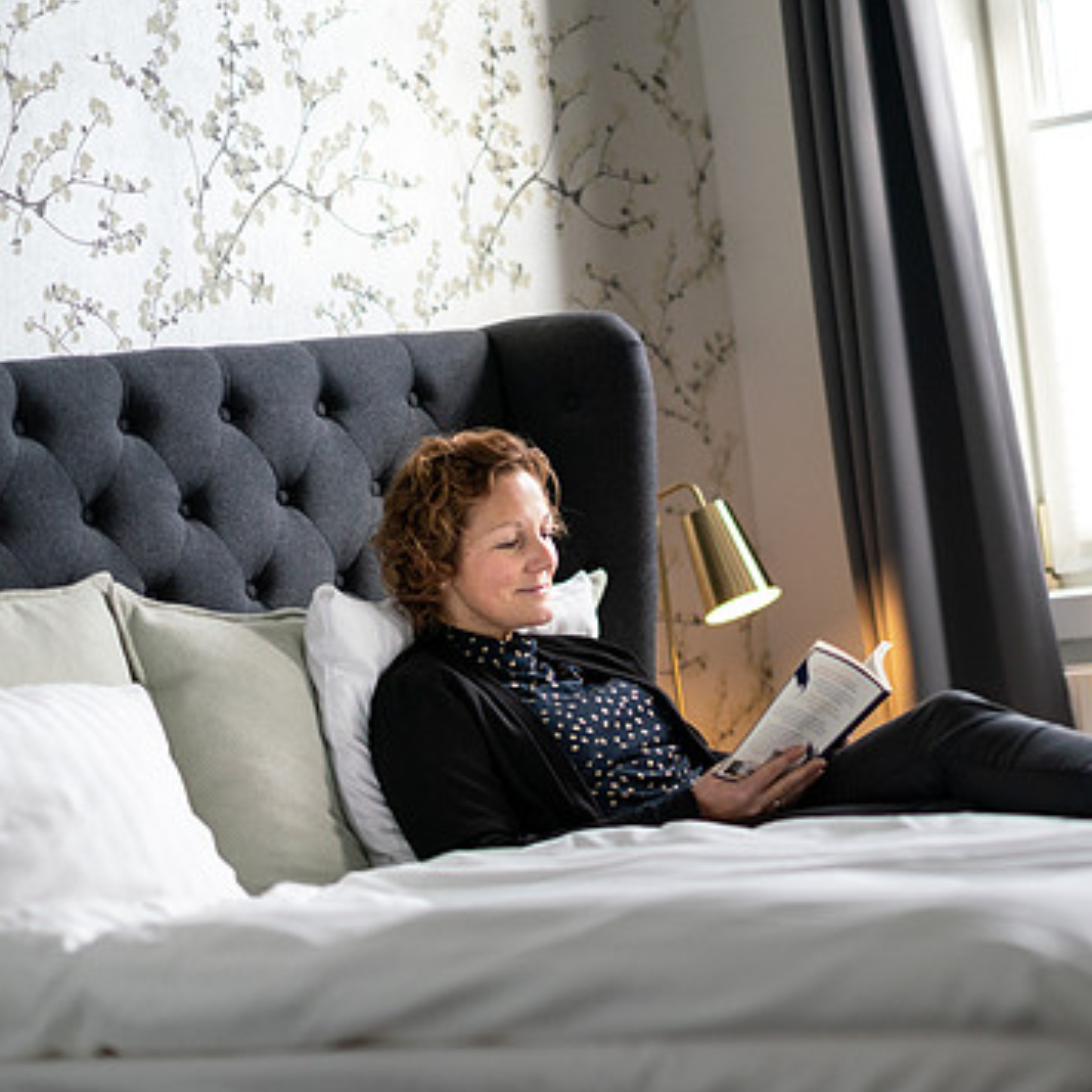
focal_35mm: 128
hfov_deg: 13.6
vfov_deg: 13.6
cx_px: 741
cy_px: 593
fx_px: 4568
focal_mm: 85
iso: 1000
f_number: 1.4
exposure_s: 1/1250
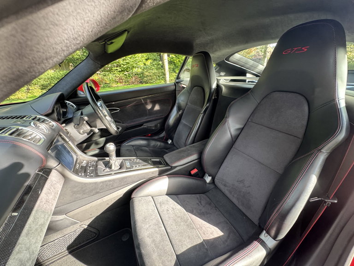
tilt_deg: -24.5
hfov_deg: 102.1
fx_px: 143
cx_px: 177
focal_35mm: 14
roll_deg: +3.4
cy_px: 133
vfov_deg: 85.7
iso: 320
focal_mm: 2.22
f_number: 2.2
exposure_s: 1/99
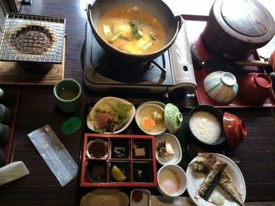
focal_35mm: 30
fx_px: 238
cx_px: 138
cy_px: 103
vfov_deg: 46.8
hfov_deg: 60.0
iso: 80
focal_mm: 4.12
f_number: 2.2
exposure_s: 1/30
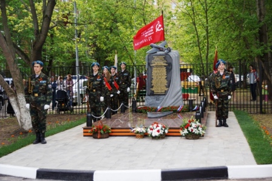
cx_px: 136
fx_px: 397
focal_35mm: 52
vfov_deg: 25.8
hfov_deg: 37.8
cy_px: 90
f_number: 4.5
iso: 200
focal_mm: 35
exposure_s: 1/250
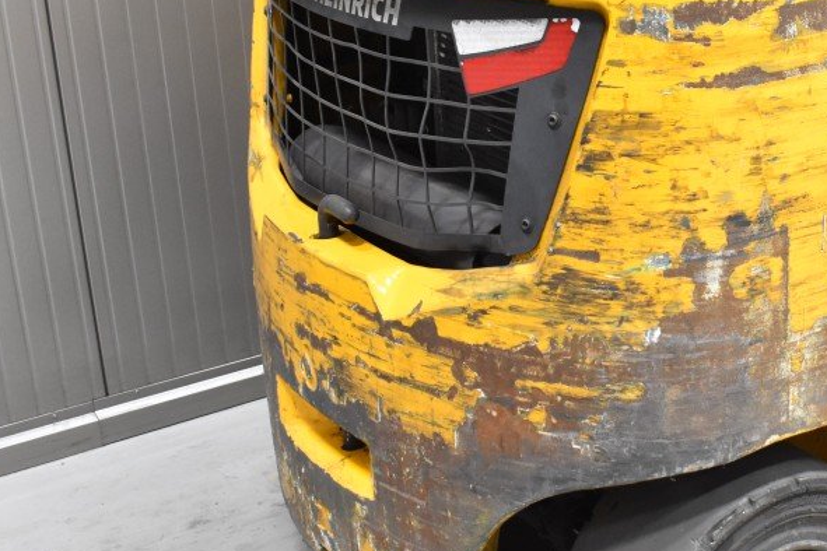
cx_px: 690
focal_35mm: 70
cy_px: 302
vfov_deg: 19.4
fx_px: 1608
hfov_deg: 28.1
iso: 1600
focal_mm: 23
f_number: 5
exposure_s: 1/20
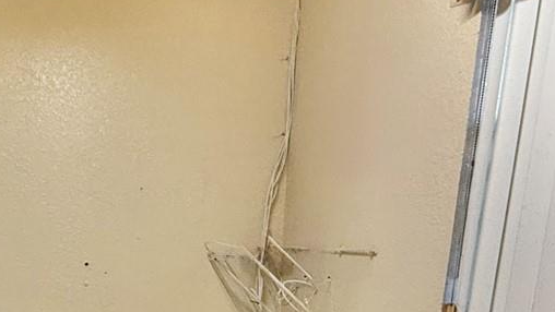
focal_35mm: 48
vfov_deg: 21.8
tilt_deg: -14.5
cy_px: 435
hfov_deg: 39.9
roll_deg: +0.9
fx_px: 707
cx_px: 60
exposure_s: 1/120
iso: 250
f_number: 2.2
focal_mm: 2.22
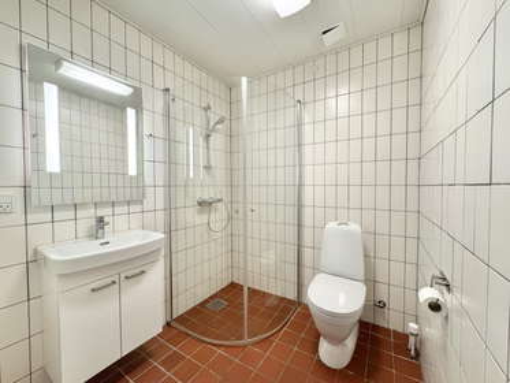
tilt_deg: -1.8
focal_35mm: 14
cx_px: 255
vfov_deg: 85.7
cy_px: 192
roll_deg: +0.4
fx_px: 206
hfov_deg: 102.0
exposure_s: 1/100
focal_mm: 2.22
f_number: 2.2
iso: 125
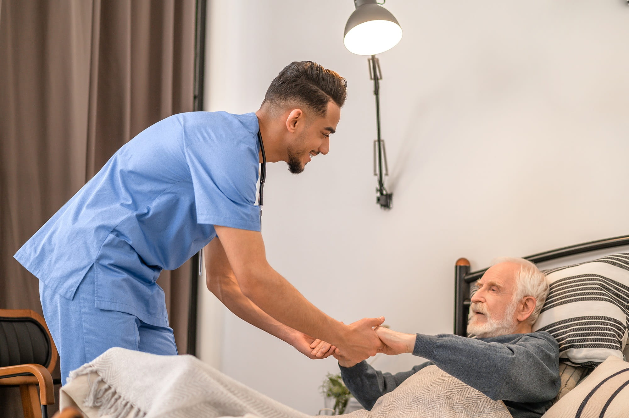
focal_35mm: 85
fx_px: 1484
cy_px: 209
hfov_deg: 23.9
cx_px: 314
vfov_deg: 16.0
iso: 640
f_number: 2.2
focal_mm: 85
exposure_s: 1/250
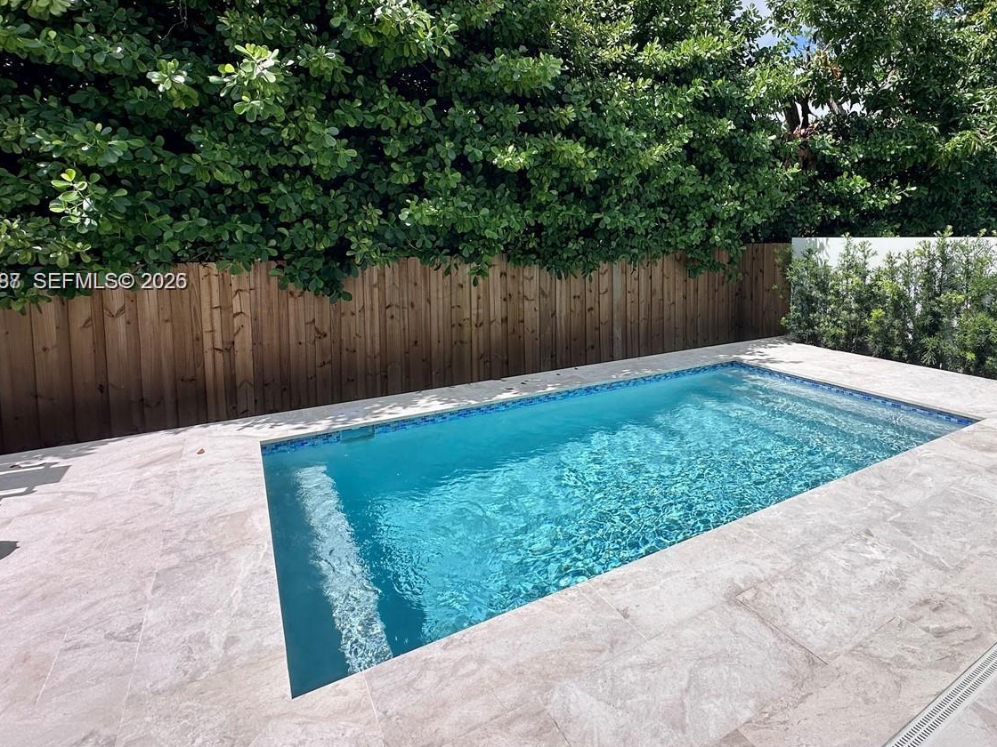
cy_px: 283
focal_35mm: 20
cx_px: 622
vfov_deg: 65.1
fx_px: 576
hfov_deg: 80.3
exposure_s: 1/2092
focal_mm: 2.22
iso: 50
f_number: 2.2
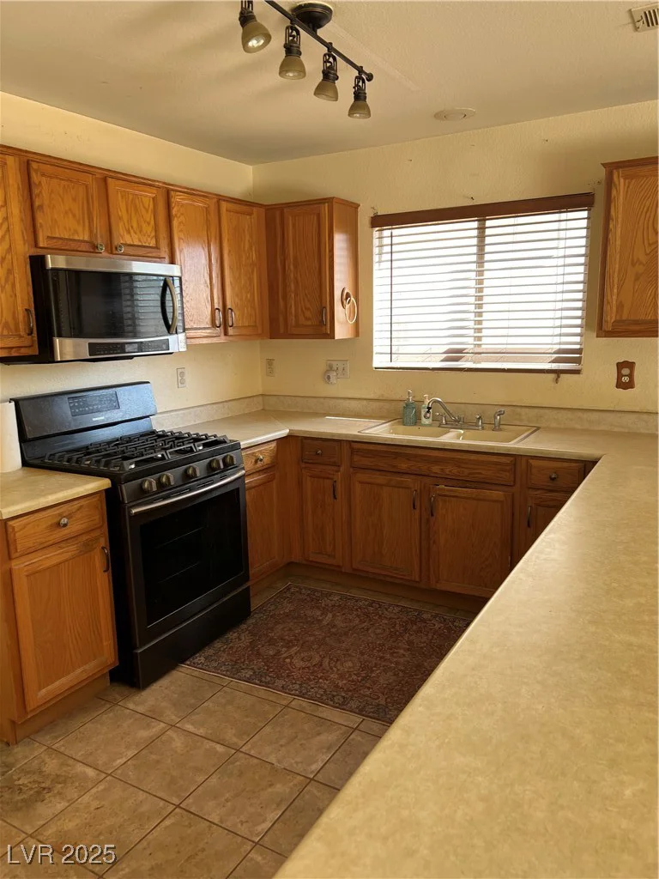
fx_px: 660
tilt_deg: -11.4
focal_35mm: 26
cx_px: 330
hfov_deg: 53.1
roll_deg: +1.4
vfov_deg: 67.3
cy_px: 440
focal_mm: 5.7
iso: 50
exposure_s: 1/121
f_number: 1.5
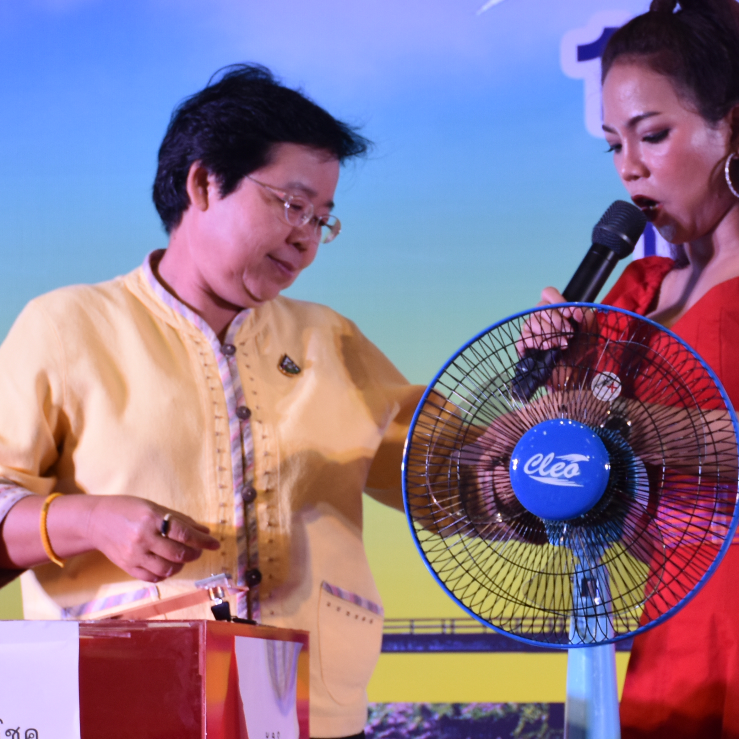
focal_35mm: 169
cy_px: 499
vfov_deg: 10.3
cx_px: 430
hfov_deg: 10.3
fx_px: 4082
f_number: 4.8
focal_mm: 52
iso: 400
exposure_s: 1/100
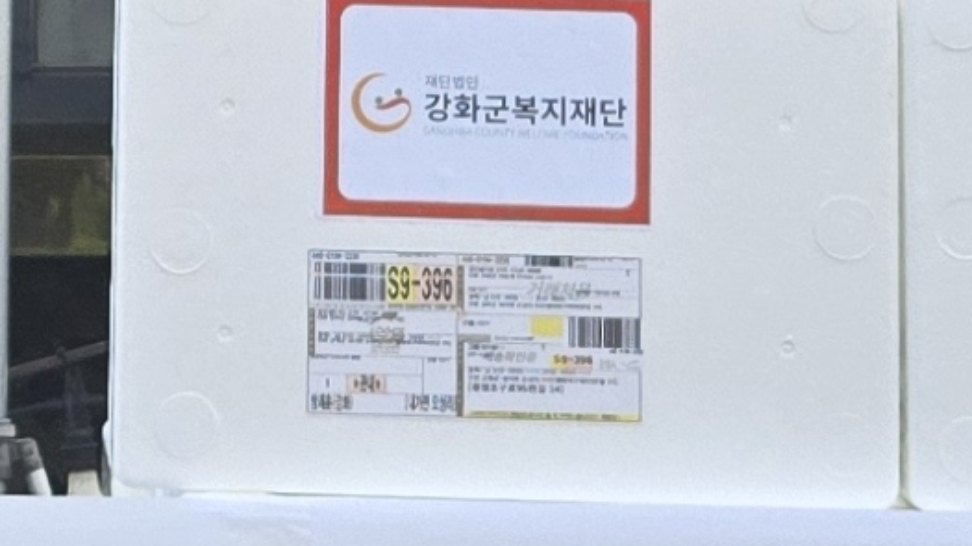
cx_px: -143
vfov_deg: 6.3
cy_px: -217
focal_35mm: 191
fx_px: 4921
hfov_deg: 11.1
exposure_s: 1/2537
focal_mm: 5.4
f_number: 1.8
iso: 80
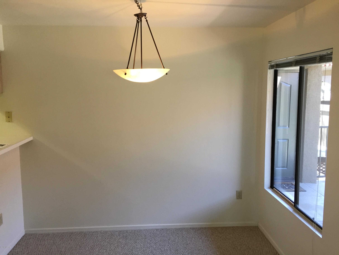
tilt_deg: -6.6
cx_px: 170
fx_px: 284
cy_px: 128
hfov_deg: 61.7
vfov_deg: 48.2
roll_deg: -1.1
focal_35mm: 29
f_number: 2.2
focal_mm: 4.15
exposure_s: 1/30
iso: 50
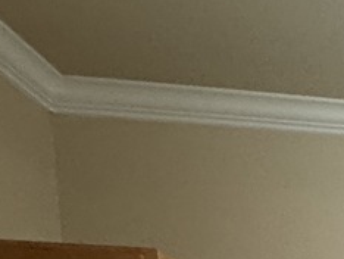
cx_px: 719
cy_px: 565
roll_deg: -1.1
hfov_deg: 16.4
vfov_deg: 13.8
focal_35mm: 86
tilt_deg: -6.4
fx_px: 856
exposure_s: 1/60
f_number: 2.2
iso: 250
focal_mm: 2.22
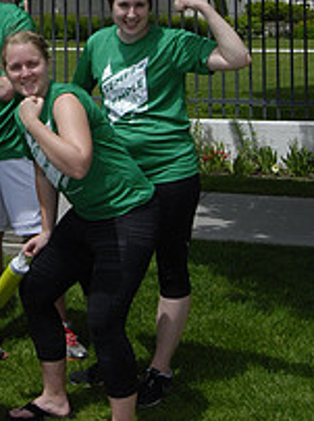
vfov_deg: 22.5
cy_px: -17
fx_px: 1006
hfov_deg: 17.0
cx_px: -58
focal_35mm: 83
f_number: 10
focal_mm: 20
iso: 400
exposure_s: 1/800
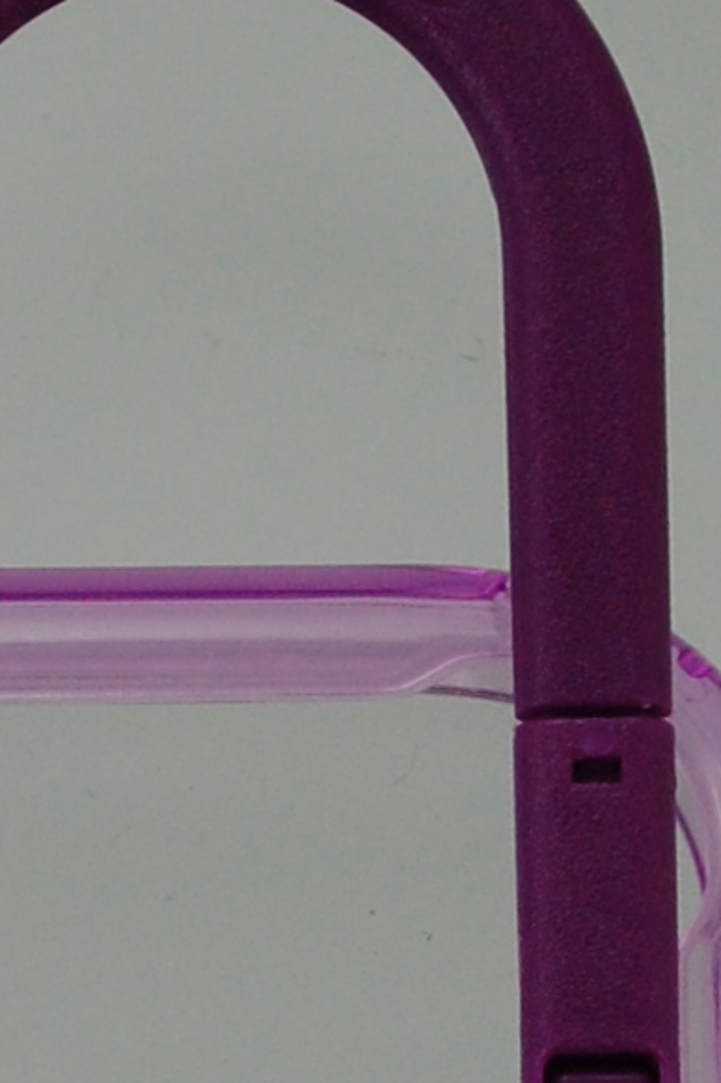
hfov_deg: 5.0
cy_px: 2017
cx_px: -121
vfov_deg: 7.3
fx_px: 8163
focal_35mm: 272
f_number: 5.3
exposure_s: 1/125
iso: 400
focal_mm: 35
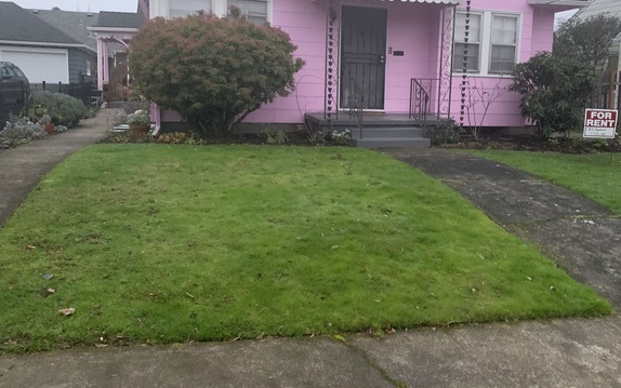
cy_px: 170
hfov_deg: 59.4
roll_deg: -1.3
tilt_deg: -6.1
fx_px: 542
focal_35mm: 32
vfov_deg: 39.4
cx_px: 352
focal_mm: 4.25
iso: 640
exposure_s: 1/30
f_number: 1.8
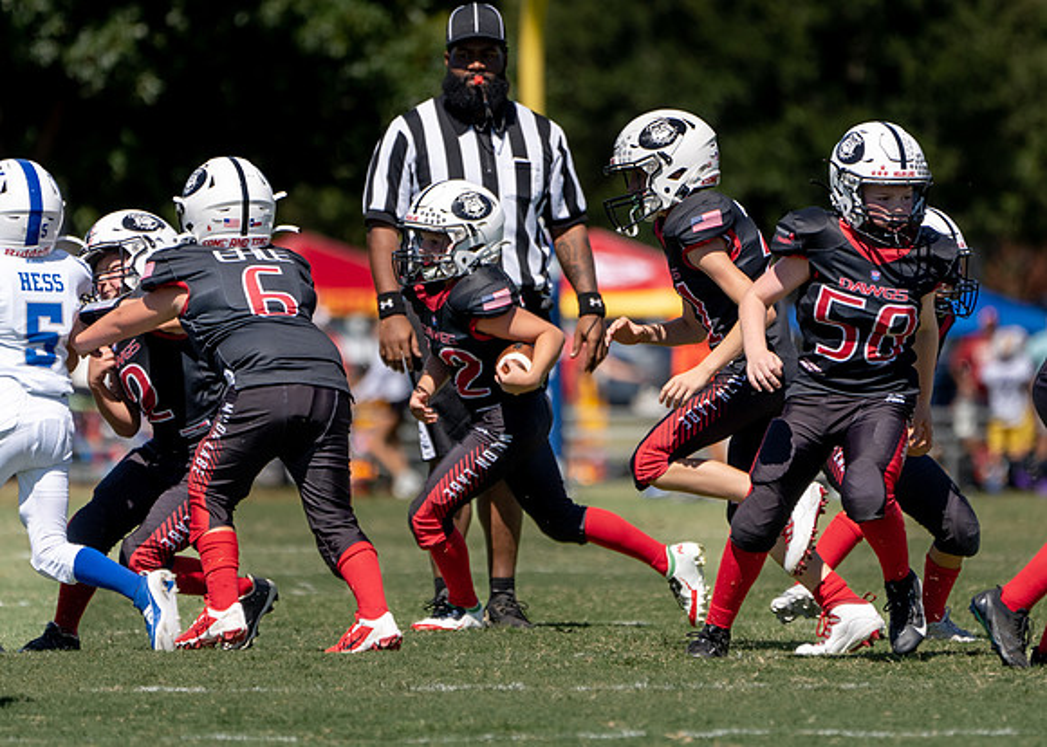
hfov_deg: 2.9
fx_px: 20371
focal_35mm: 685
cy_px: 371
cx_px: 559
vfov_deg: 2.1
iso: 160
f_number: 5.6
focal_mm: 400
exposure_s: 1/1250
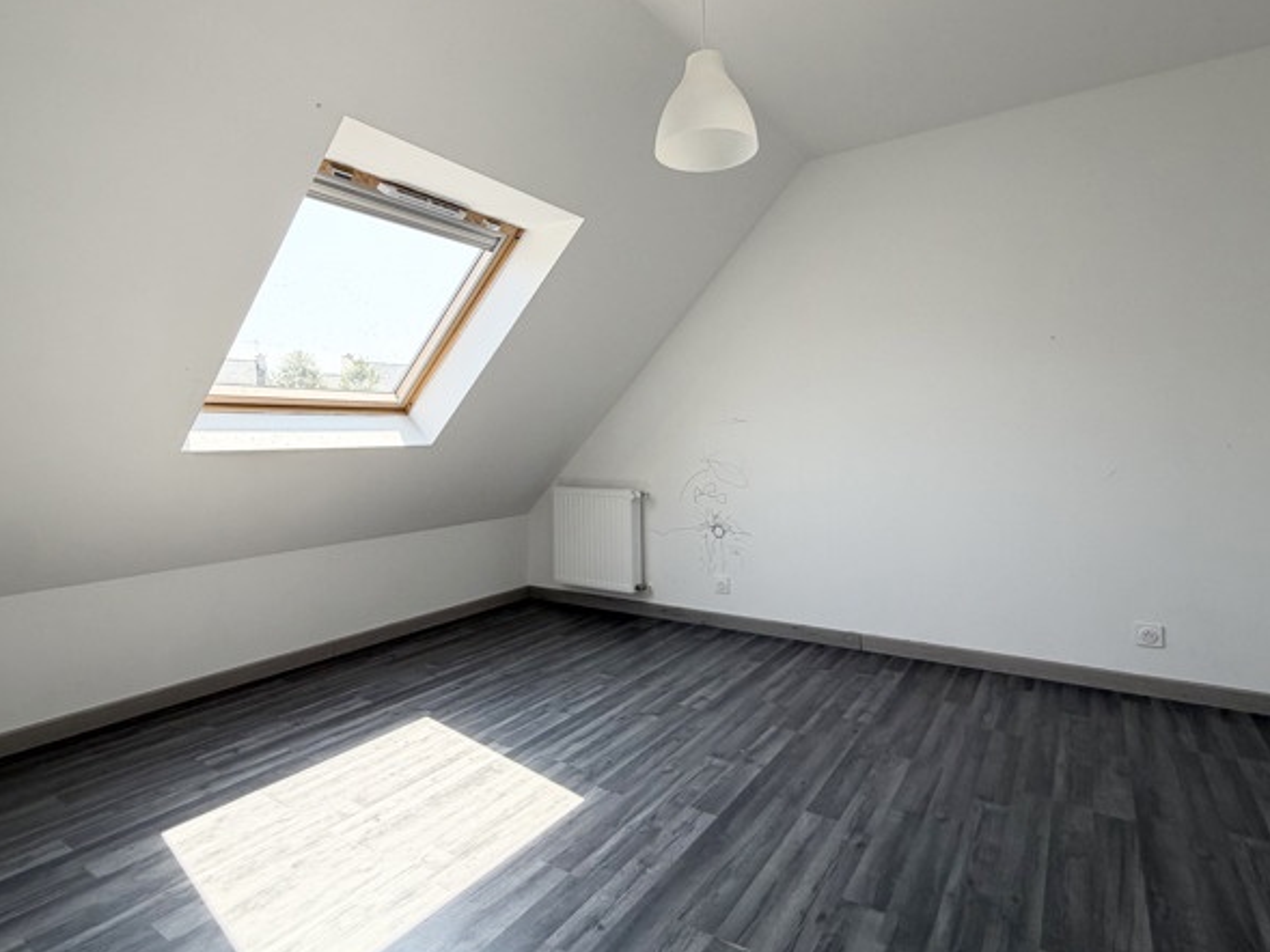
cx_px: 617
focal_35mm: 19
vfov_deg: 68.4
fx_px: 697
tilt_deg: +1.9
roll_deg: +1.4
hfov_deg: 84.6
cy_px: 414
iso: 50
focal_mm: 2.22
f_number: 2.2
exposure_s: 1/182
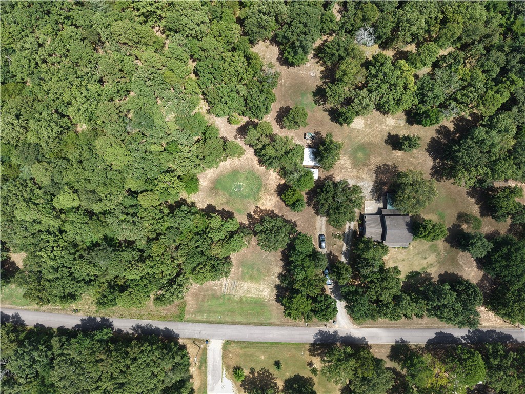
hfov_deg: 71.6
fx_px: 364
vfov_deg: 56.8
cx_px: 262
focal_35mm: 24
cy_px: 197
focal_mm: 8.67
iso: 100
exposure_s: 1/1500
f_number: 1.8
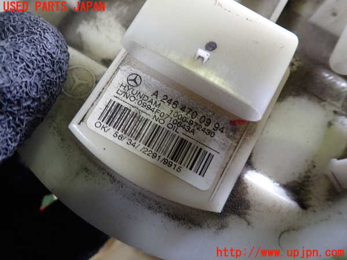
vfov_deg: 46.8
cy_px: 130
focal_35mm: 30
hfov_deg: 60.0
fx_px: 301
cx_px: 174
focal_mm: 5.4
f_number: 2.3
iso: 200
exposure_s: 1/30
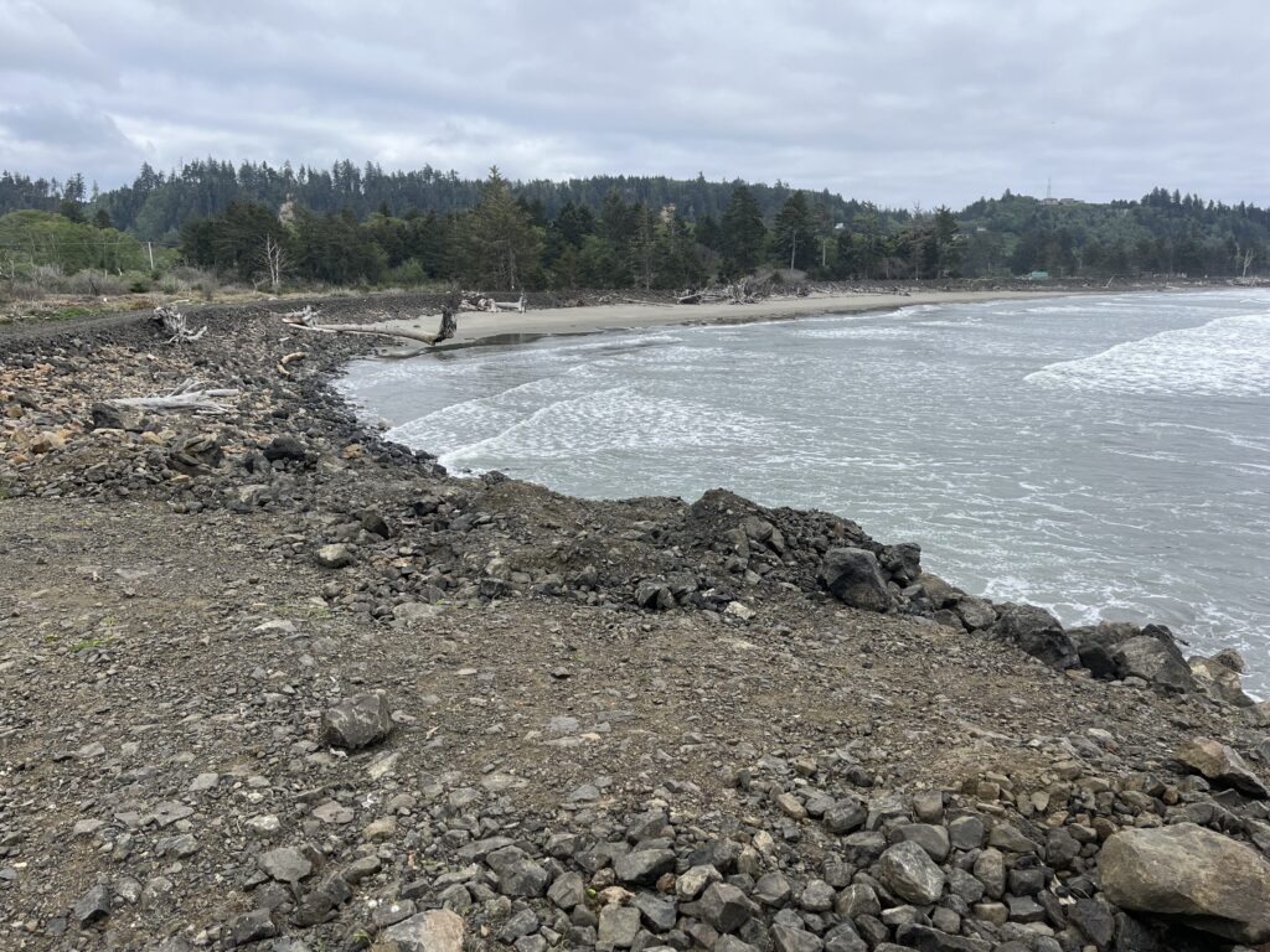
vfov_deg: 53.1
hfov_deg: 67.3
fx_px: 954
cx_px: 635
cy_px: 476
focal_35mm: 26
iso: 50
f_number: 1.6
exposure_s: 1/2571
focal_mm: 5.1
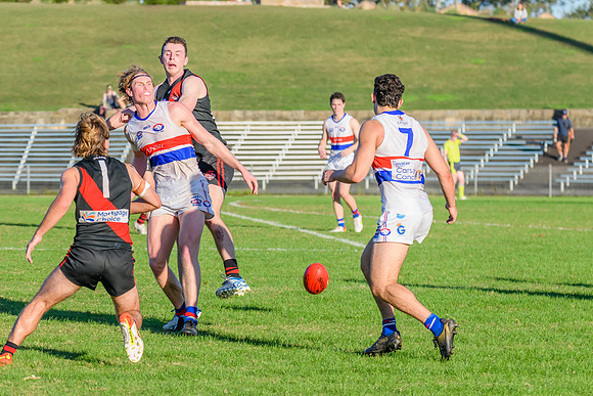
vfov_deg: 5.9
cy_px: 161
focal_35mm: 232
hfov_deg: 8.9
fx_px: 3827
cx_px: 219
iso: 800
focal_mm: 150
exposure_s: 1/2000
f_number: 7.1
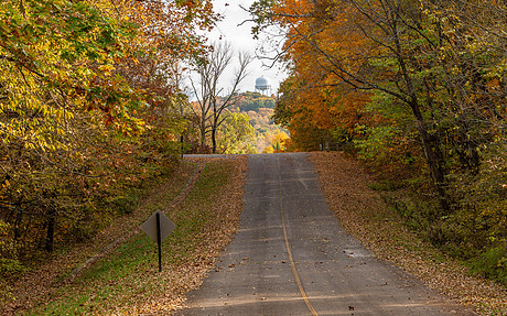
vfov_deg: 14.5
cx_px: 231
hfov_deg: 23.0
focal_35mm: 90
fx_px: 1243
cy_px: 167
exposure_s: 1/160
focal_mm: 70
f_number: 8
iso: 360
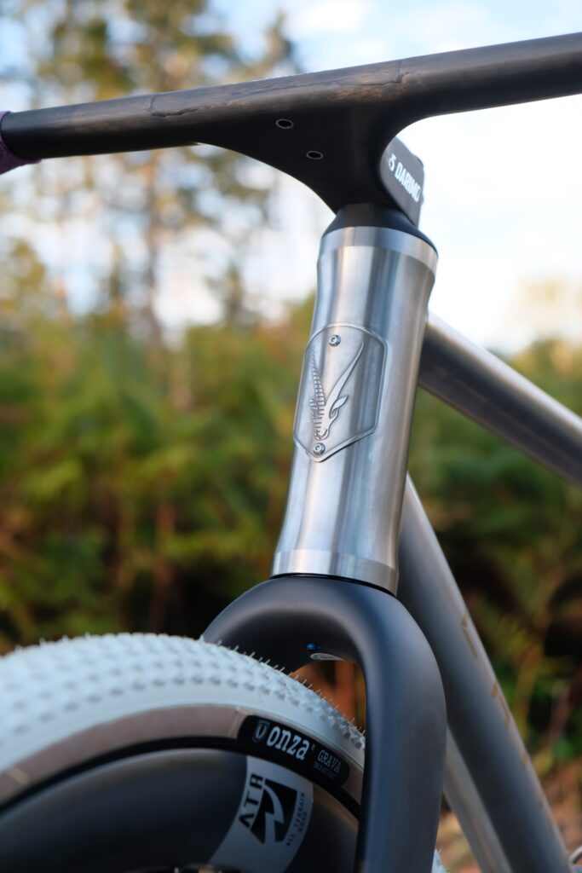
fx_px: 1430
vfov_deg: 33.9
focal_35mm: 59
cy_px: 436
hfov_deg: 23.0
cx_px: 291
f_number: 4
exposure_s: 1/160
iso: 400
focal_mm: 39
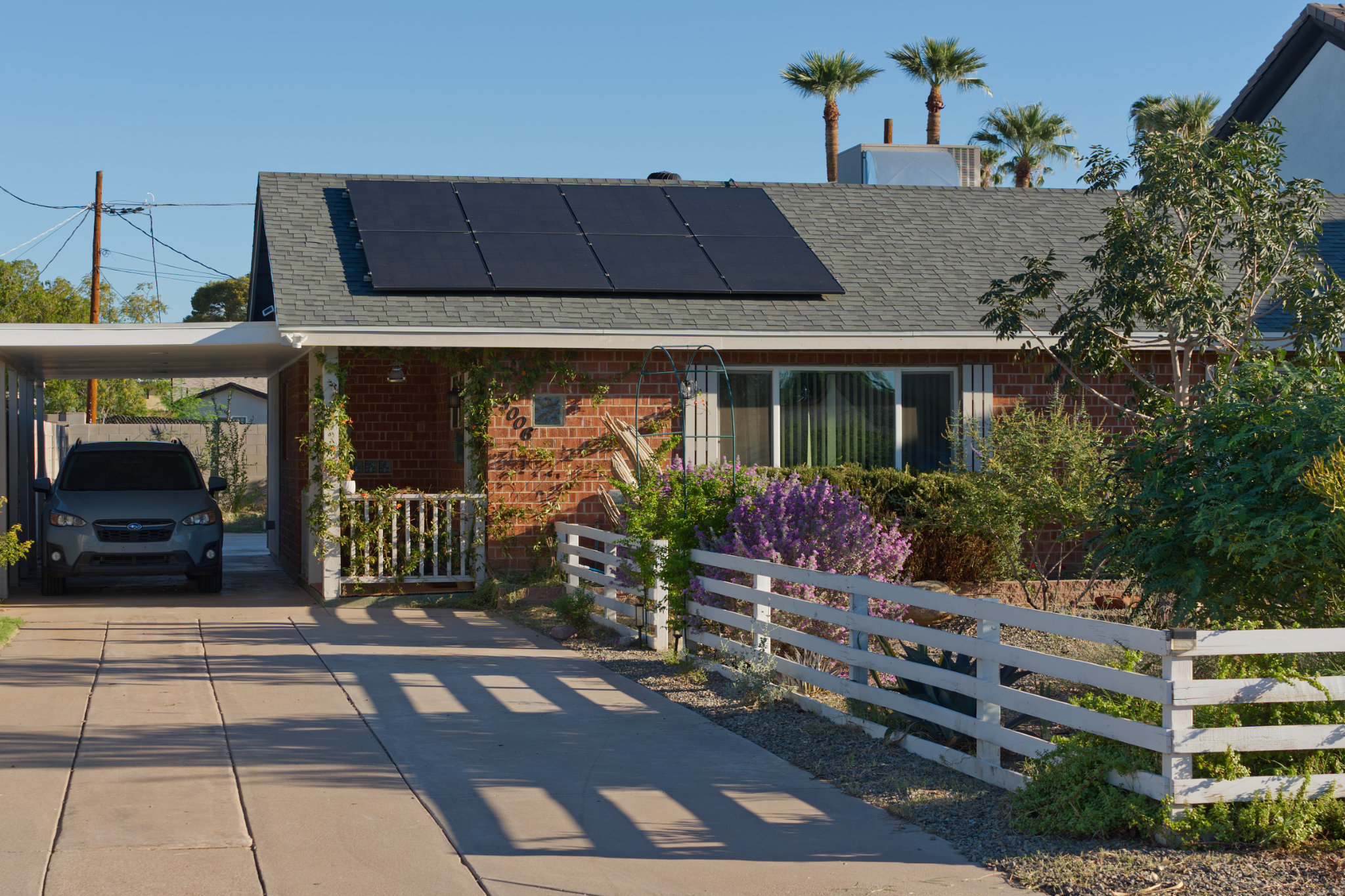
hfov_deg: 46.4
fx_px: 1569
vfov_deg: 31.9
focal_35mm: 42
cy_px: 448
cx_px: 672
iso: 100
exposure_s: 1/200
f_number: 8
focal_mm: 42
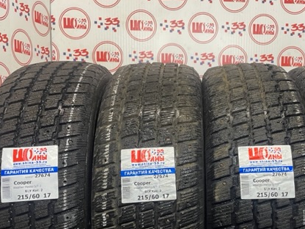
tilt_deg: -9.1
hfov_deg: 46.2
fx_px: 352
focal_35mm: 40
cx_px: 200
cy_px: 151
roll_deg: -1.0
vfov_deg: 35.6
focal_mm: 4.2
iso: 80
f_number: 1.6
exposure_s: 1/50
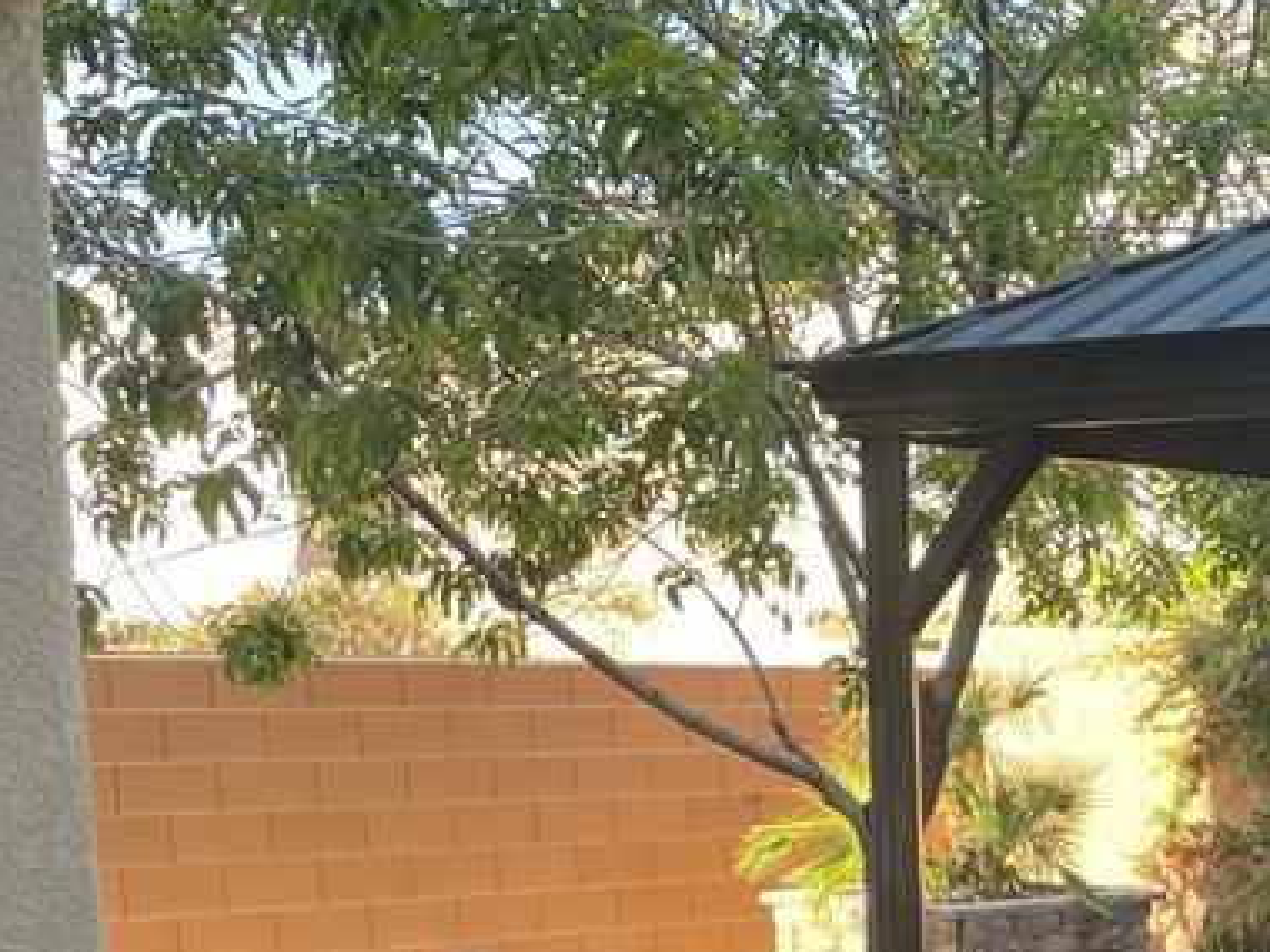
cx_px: 1487
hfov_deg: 25.2
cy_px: 1136
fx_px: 2568
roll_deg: -0.2
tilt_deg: -9.1
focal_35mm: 70
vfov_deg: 19.8
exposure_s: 1/193
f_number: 1.6
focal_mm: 4.2
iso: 32
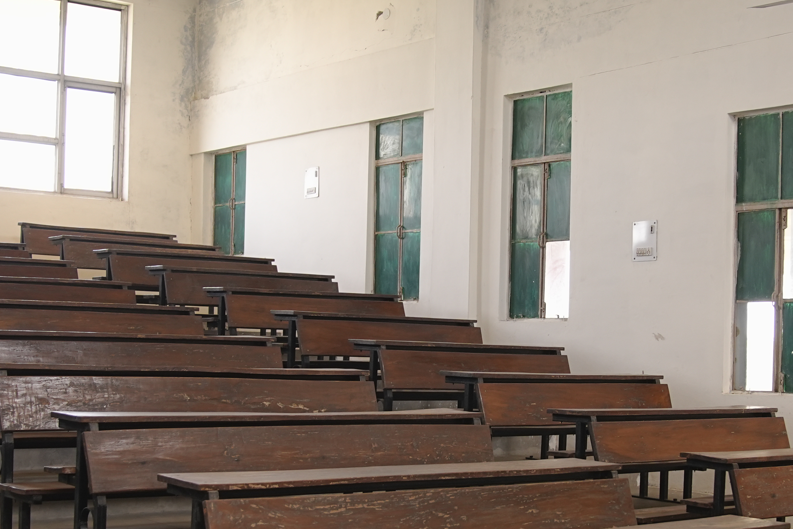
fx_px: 1344
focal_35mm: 61
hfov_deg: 32.8
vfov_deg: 22.1
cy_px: 378
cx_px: 475
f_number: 2.8
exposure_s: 1/125
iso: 500
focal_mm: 24
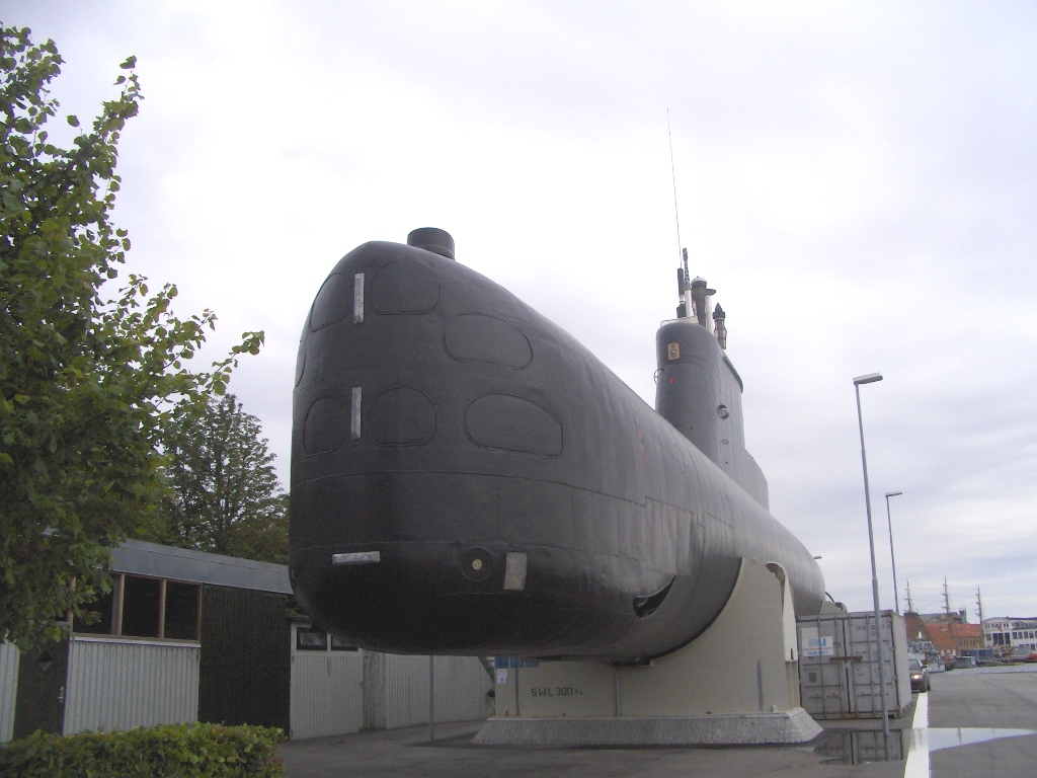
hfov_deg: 52.6
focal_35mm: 35
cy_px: 389
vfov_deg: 40.7
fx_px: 1049
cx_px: 518
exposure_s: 1/654
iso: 100
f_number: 4.3
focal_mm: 5.8
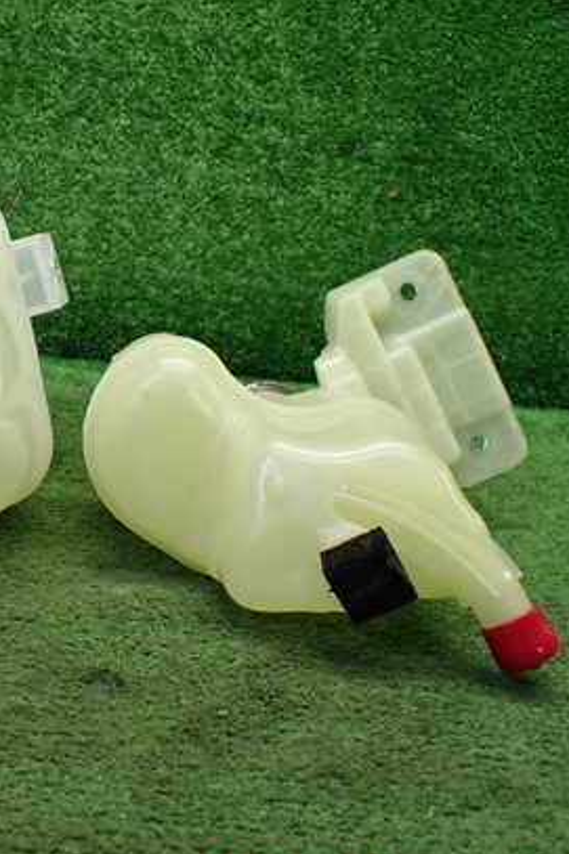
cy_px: 436
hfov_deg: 28.1
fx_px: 1091
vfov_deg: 42.8
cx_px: 57
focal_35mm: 46
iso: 400
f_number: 2.3
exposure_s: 1/125
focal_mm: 5.4
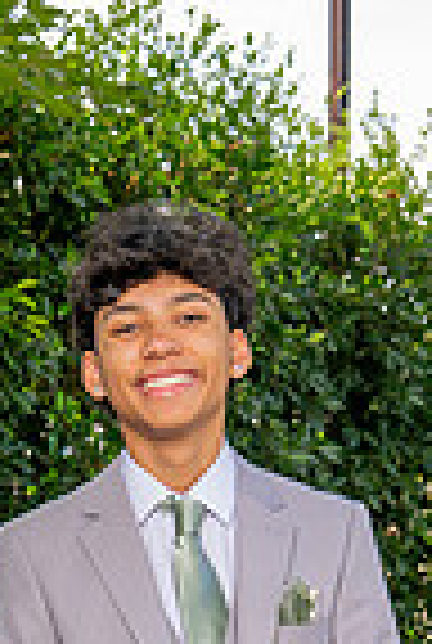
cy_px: 865
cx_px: 166
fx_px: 2490
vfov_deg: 14.1
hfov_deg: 9.9
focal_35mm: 139
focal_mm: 29.5
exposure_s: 1/200
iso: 200
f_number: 4
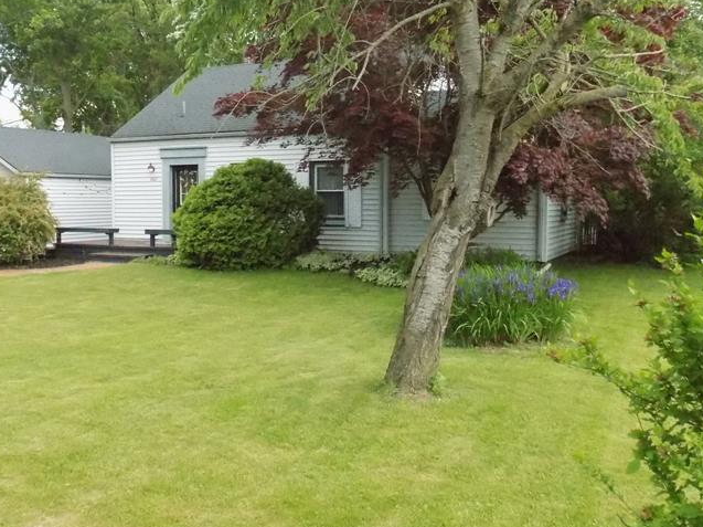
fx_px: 751
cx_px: 256
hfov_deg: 49.6
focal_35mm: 37
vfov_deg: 38.6
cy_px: 270
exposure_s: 1/160
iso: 800
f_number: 9.9
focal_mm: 4
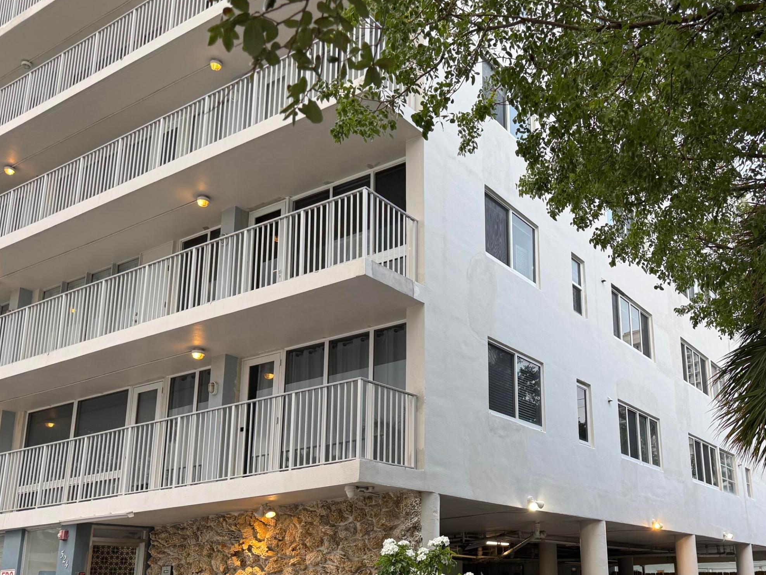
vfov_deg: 40.2
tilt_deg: +14.7
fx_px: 774
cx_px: 534
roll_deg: +1.7
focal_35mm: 35
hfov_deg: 51.3
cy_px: 384
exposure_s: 1/120
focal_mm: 6.76
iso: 100
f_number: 1.78
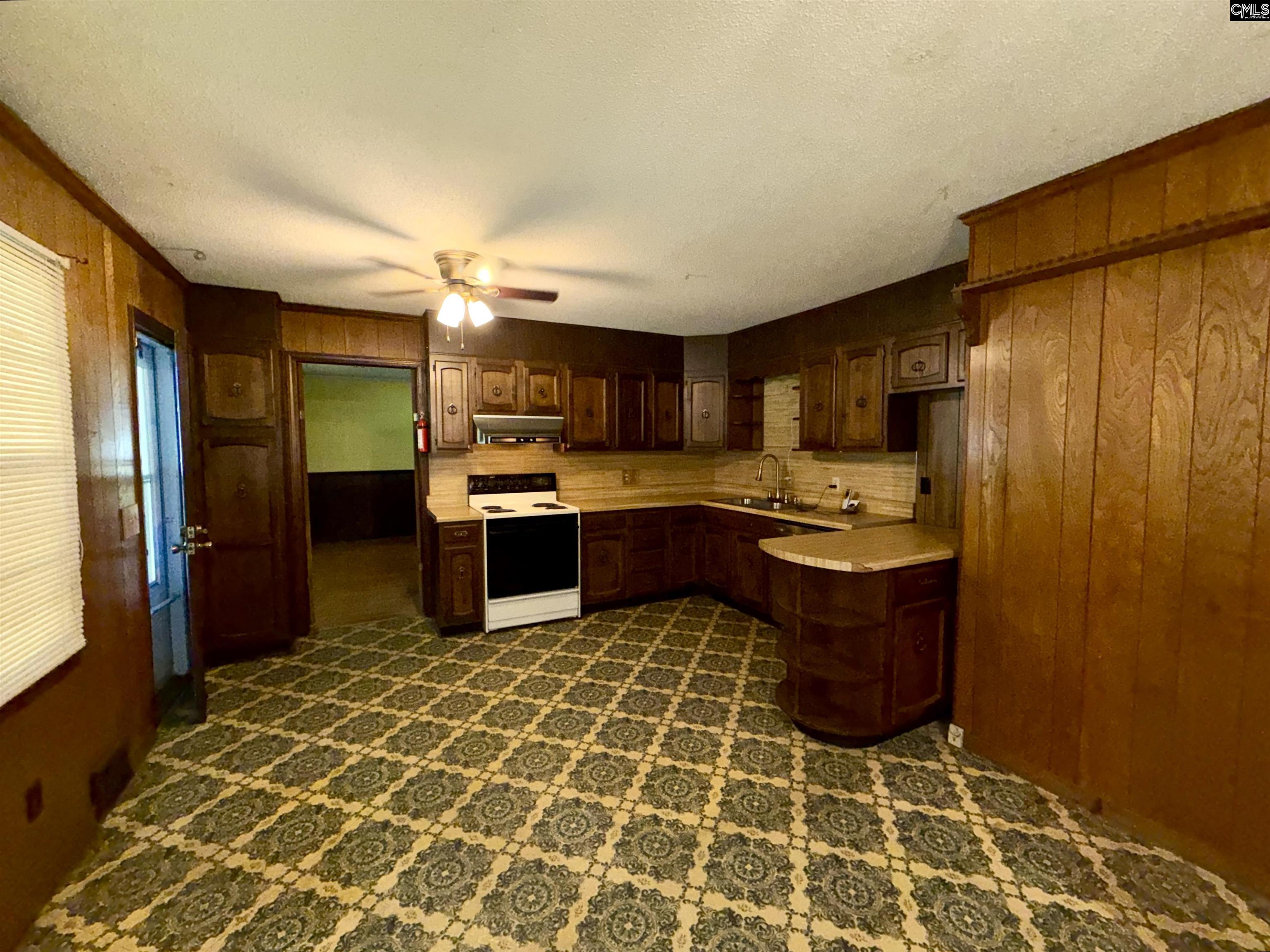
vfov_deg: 85.7
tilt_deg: -3.8
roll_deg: -0.5
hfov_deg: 102.1
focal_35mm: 14
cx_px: 635
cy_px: 476
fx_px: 514
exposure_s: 1/60
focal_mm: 2.22
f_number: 2.2
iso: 250
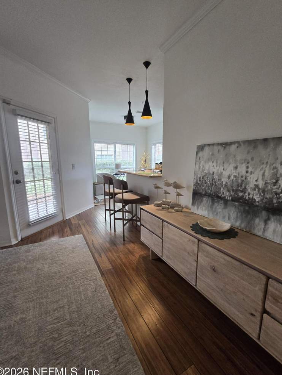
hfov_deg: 85.7
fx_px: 152
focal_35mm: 14
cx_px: 146
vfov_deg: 102.0
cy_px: 188
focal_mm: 2.2
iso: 200
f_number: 2.2
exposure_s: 1/60
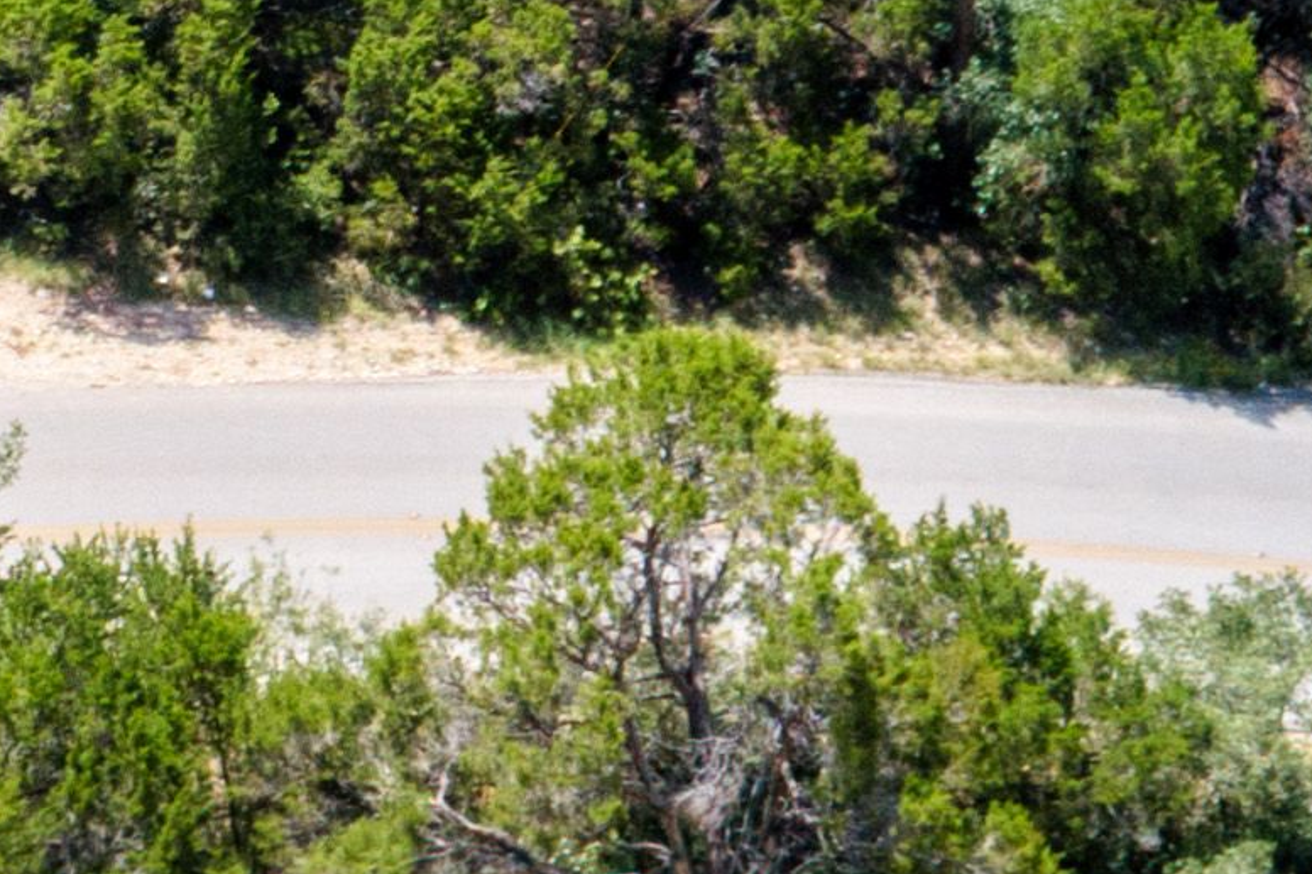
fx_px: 6157
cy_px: -1337
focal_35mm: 169
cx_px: -511
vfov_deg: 7.5
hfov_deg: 11.7
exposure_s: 1/160
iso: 100
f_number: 4.5
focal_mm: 8.8
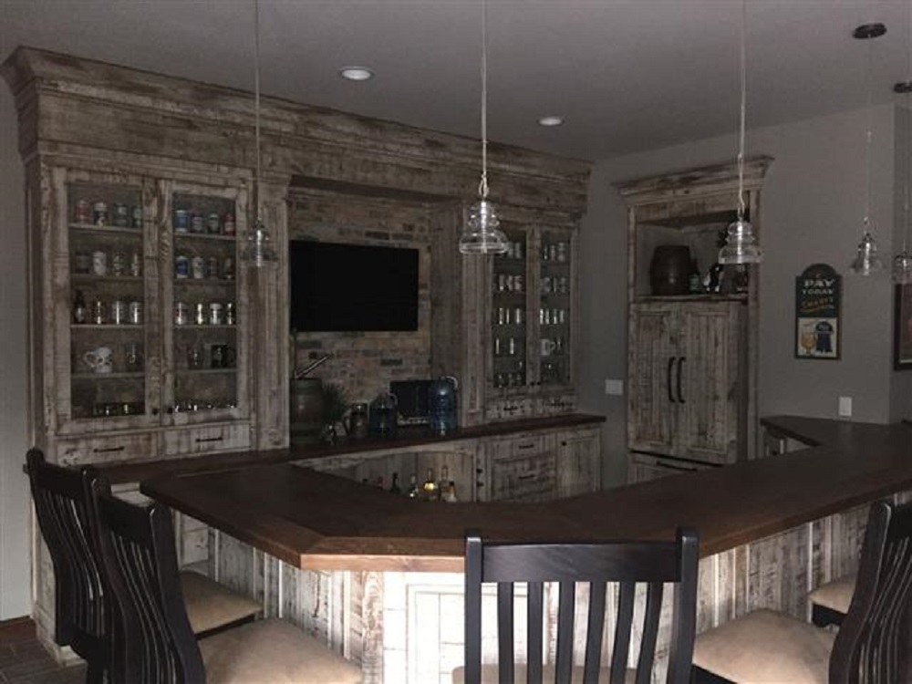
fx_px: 764
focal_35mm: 29
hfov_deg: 61.7
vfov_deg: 48.2
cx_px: 456
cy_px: 342
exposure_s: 1/16
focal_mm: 4.15
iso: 250
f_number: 2.2
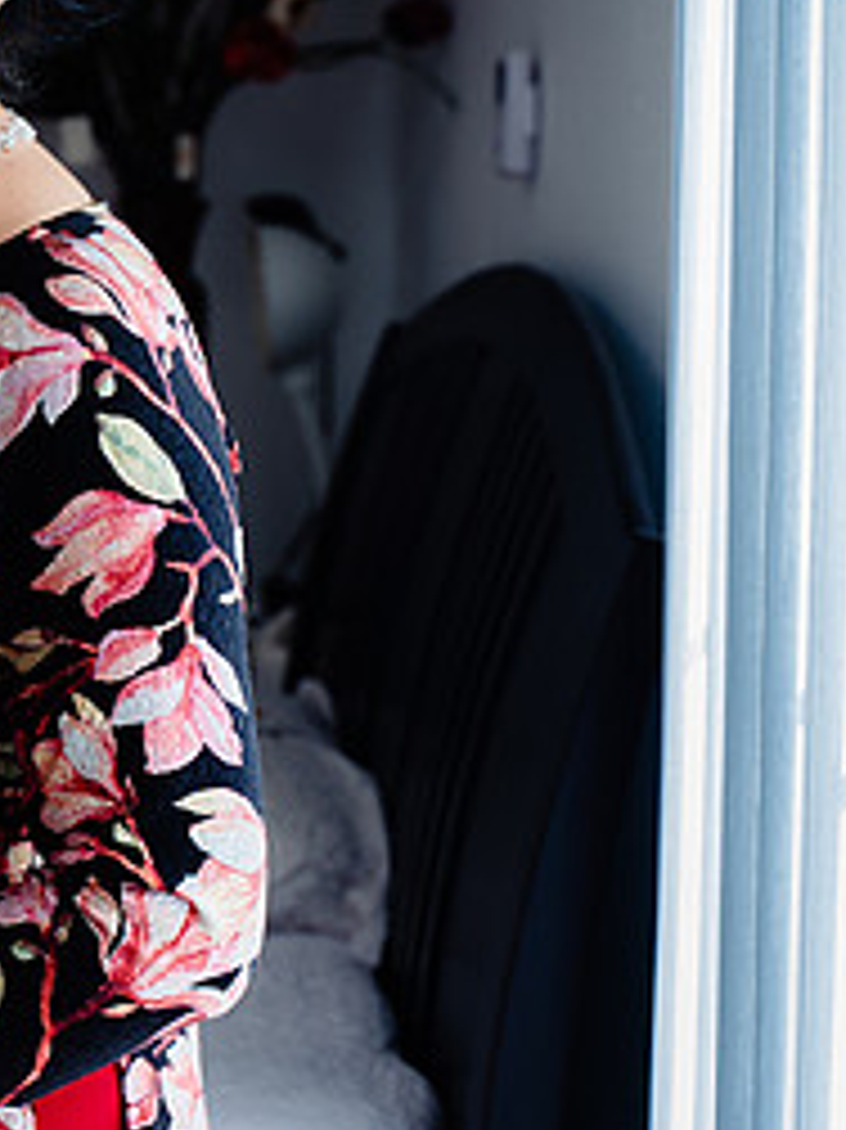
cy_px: 454
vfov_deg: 19.1
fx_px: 3359
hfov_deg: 13.8
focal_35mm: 103
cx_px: -267
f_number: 3.5
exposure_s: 1/200
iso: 250
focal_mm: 42
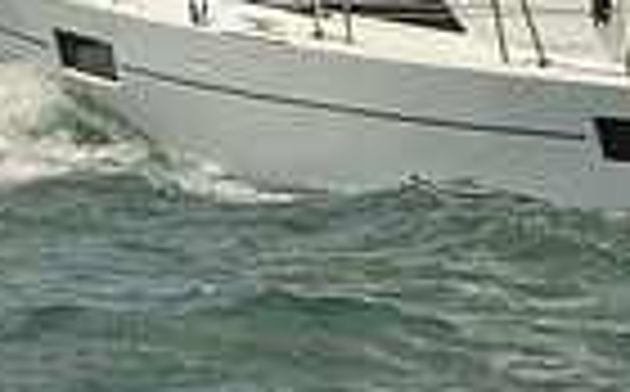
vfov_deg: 3.8
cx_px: 482
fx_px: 5794
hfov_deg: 6.2
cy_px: -363
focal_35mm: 338
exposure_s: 1/1250
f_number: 9
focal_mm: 80
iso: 200
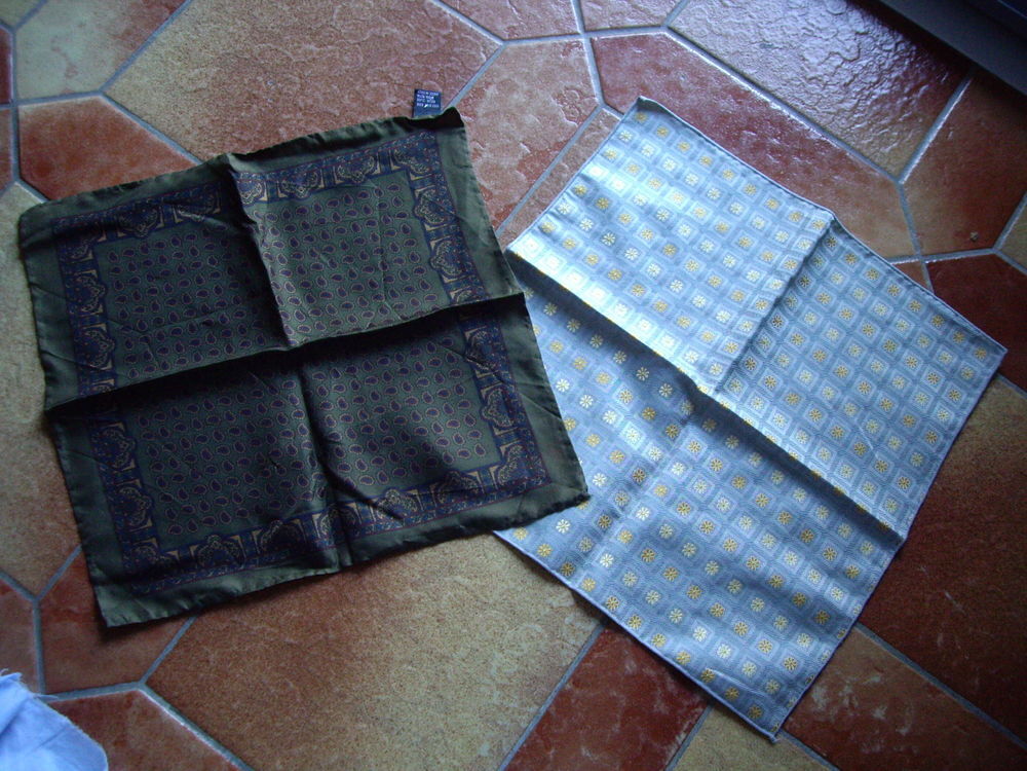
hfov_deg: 49.0
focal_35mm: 38
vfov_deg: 37.7
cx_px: 514
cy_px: 386
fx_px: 1127
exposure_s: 1/20
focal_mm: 6.2
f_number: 2.7
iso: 200
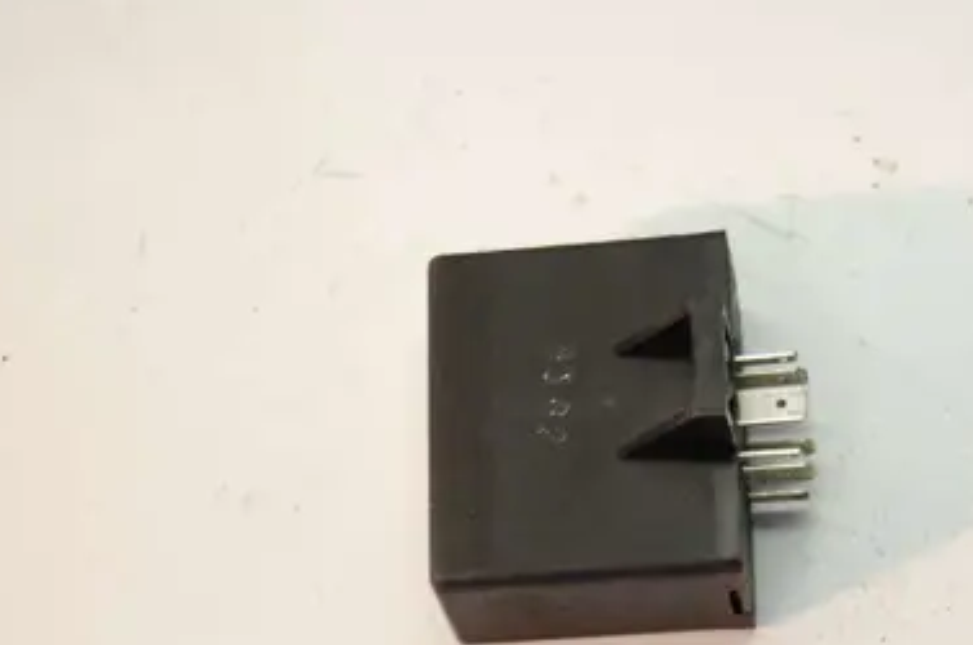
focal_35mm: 119
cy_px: 397
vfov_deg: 11.5
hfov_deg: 17.2
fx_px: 3203
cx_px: 631
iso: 500
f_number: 5.6
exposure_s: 1/30
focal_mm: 55
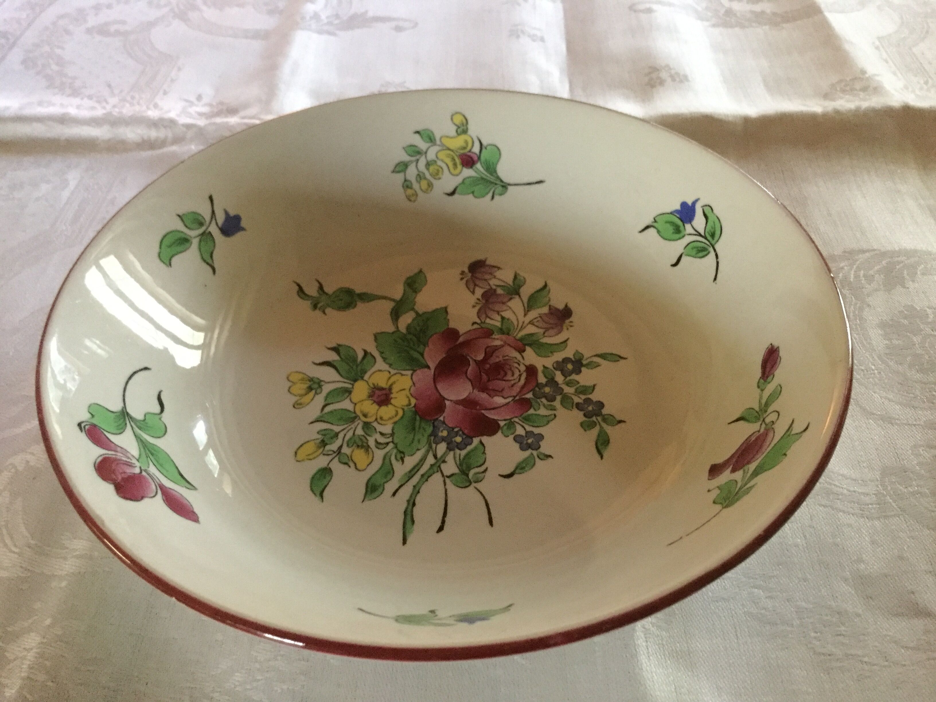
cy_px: 351
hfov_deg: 58.4
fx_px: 838
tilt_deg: -45.5
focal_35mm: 31
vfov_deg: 45.4
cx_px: 468
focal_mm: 3.3
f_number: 2.4
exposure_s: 1/17
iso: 500
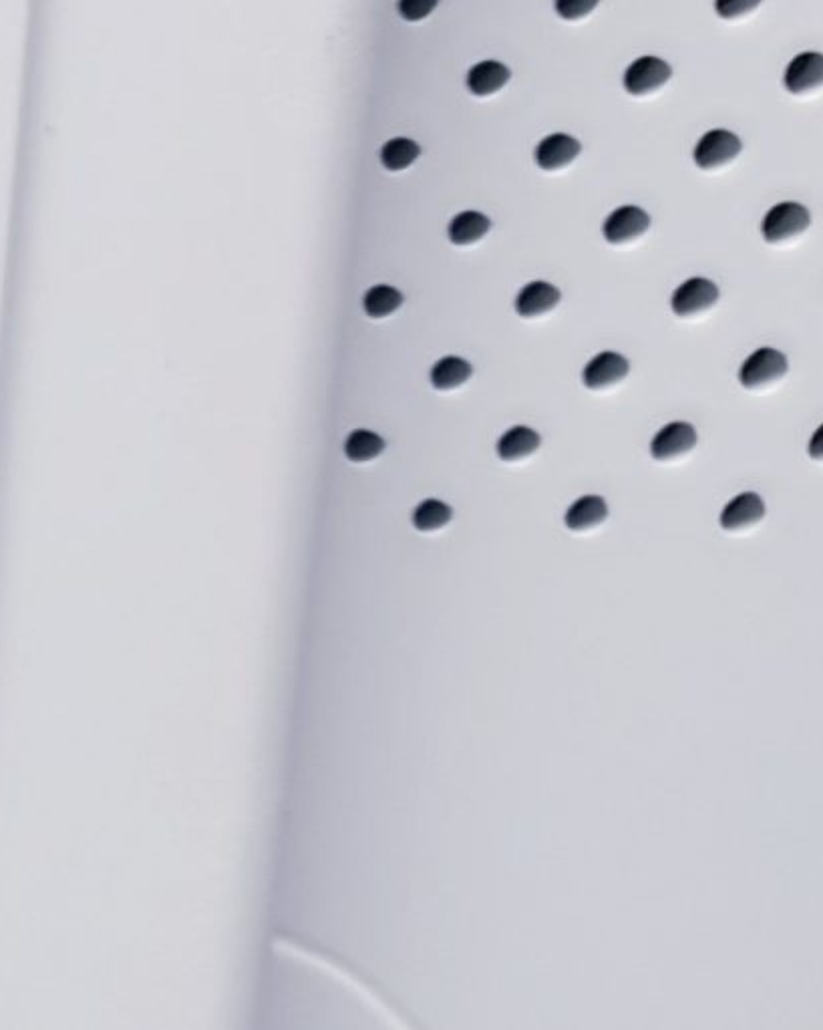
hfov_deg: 9.6
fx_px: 3870
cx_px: -1590
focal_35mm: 127
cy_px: 91
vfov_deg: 15.0
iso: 64
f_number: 2.4
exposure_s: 1/50
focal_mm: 4.3
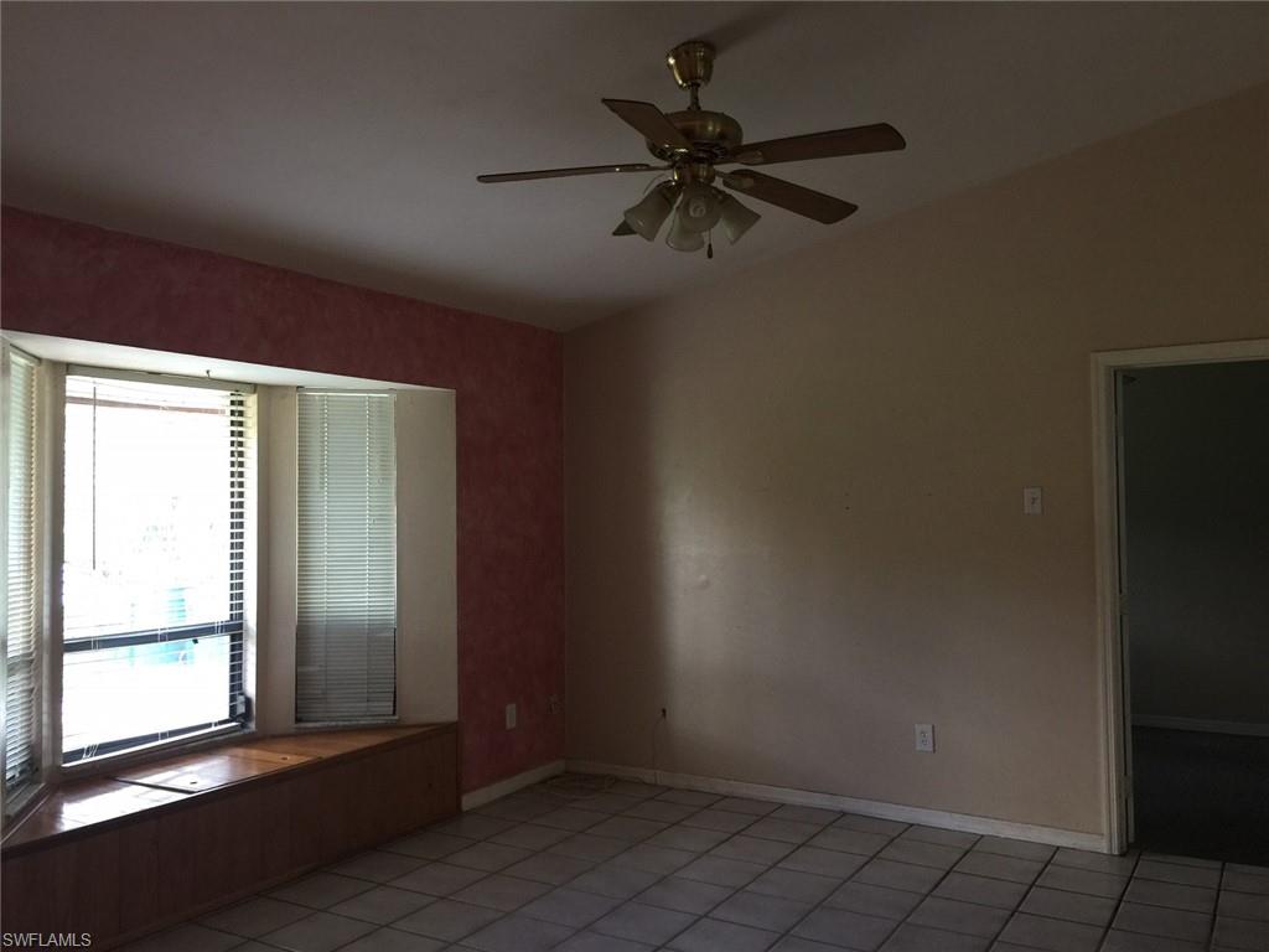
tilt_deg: +2.0
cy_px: 476
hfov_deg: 61.7
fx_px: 1063
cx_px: 634
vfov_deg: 48.2
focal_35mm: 29
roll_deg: -1.6
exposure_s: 1/15
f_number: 2.2
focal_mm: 4.15
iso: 64
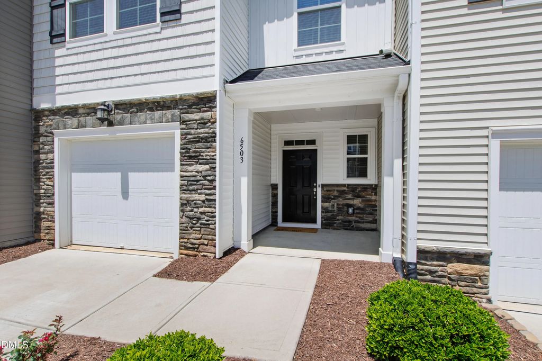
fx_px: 248
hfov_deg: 95.0
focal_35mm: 16
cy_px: 180
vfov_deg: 72.0
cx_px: 271
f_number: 8
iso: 100
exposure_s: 1/250
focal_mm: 11
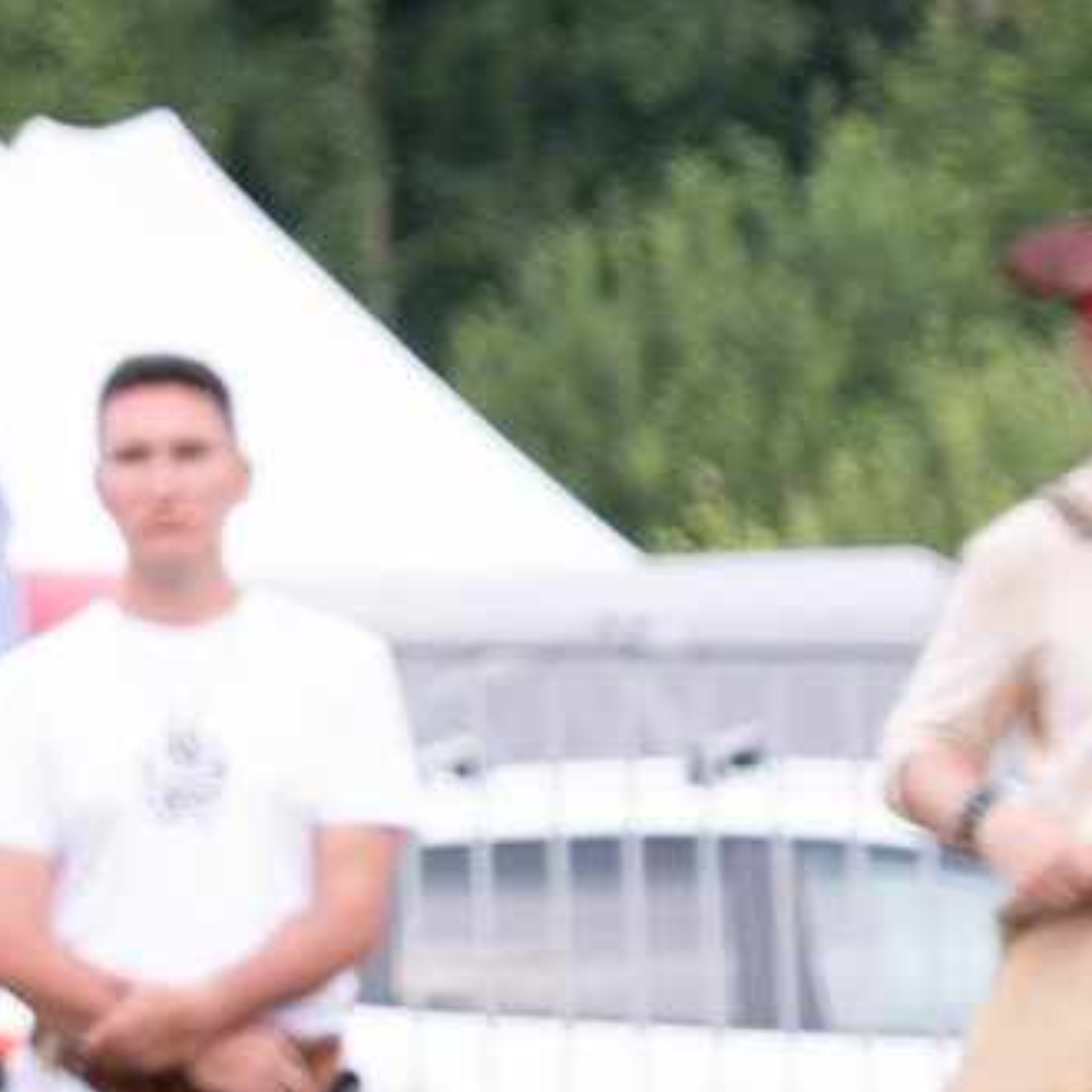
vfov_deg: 3.6
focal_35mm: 481
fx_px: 17167
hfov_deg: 3.6
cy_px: -779
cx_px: -1976
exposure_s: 1/1000
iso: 320
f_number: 3.6
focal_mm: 48.5
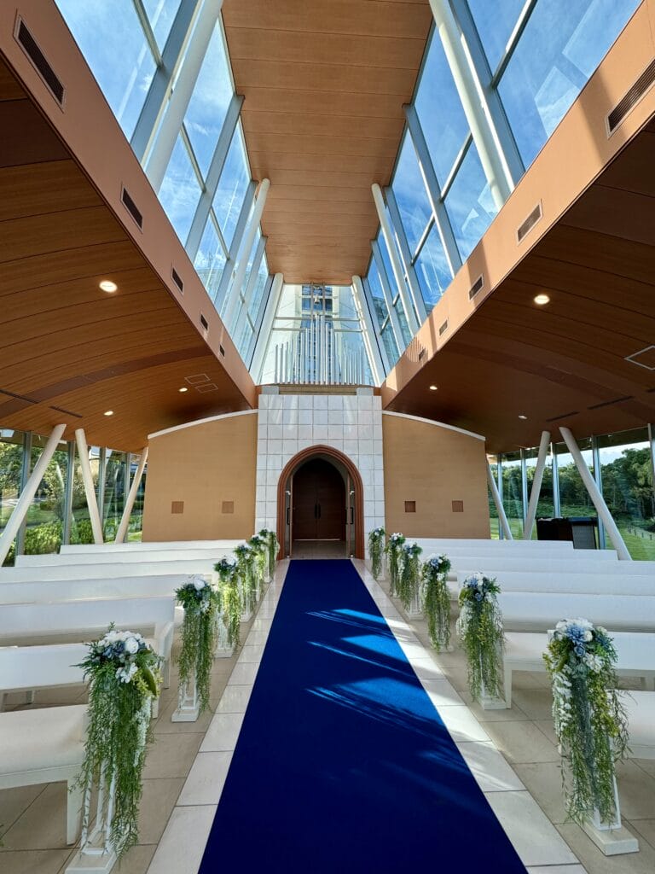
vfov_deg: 102.1
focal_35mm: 14
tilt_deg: +8.9
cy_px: 437
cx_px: 328
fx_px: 353
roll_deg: +1.0
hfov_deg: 85.7
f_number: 2.2
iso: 40
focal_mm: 2.22
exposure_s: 1/273
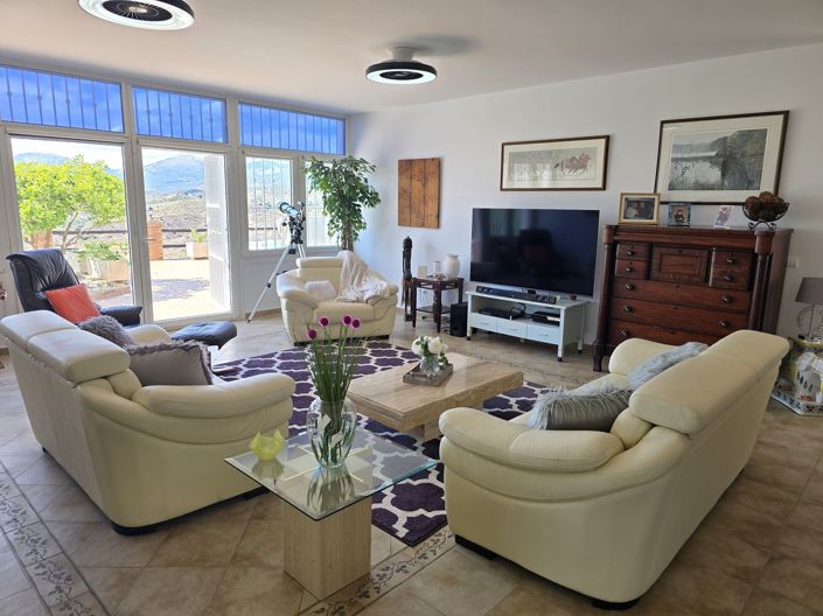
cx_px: 412
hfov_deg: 74.0
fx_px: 547
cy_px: 308
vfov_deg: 58.8
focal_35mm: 23
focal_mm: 6.3
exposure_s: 1/180
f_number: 1.7
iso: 40
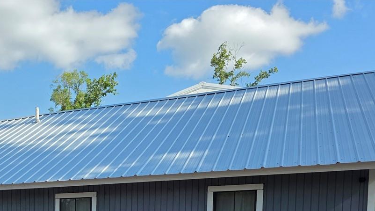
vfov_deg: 21.5
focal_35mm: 50
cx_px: 42
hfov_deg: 38.6
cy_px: 280
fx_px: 497
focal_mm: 6.3
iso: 80
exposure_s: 1/3185
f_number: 1.7
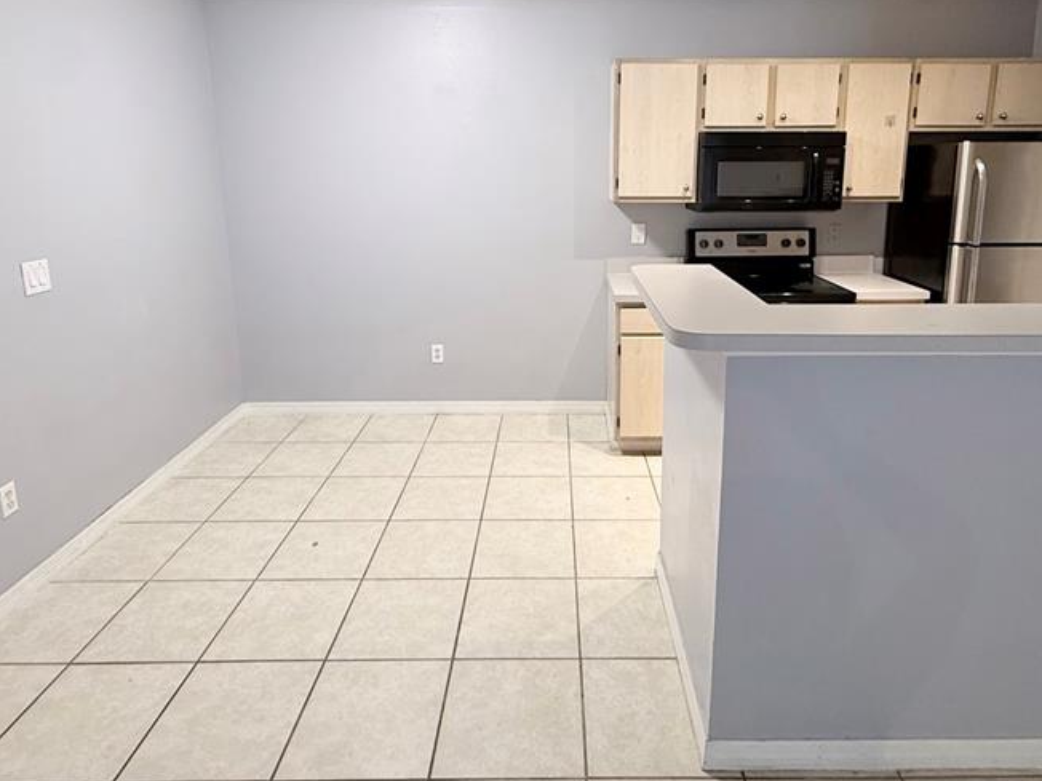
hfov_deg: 76.3
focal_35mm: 22
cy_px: 273
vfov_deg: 59.9
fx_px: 662
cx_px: 561
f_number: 2.2
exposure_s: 1/60
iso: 250
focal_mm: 2.22
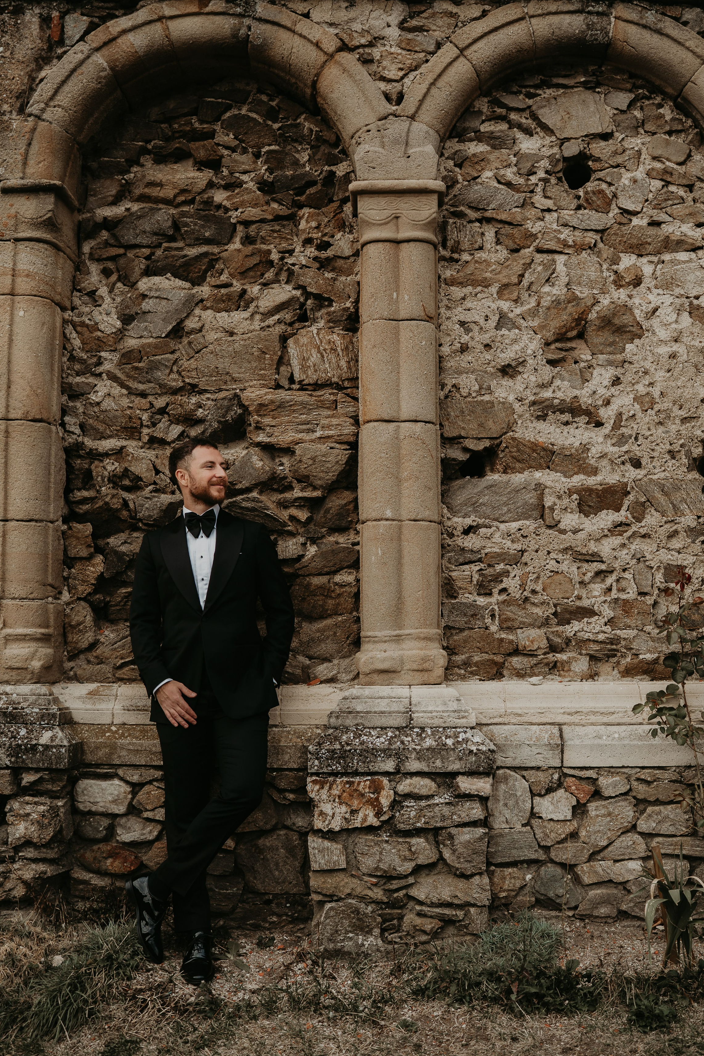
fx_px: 1144
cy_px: 479
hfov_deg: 34.2
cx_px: 389
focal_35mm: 39
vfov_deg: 49.5
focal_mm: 35
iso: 160
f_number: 2
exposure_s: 1/1000
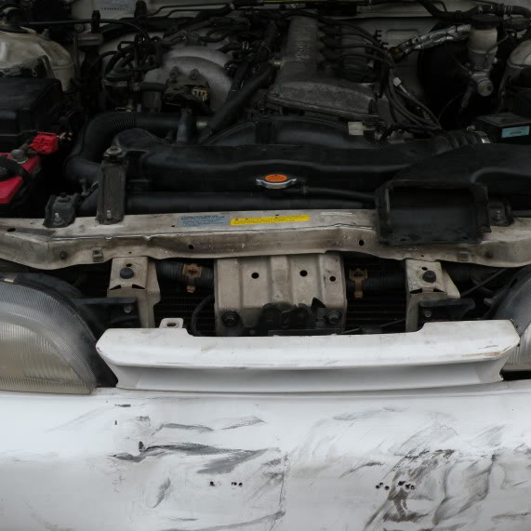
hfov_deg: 32.8
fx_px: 902
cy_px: 274
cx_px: 298
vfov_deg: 32.8
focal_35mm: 52
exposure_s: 1/60
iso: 127
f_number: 3.2
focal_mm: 7.4
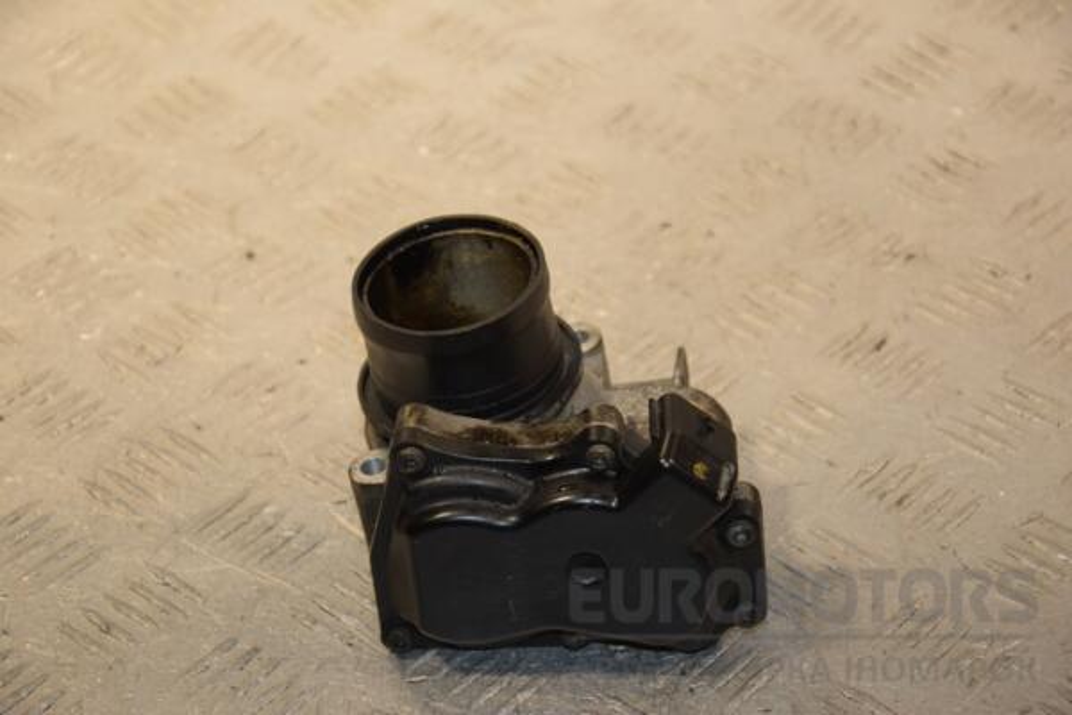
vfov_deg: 13.0
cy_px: 358
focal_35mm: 105
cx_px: 536
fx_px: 3126
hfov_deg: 19.5
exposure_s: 1/200
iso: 800
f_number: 5.6
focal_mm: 70
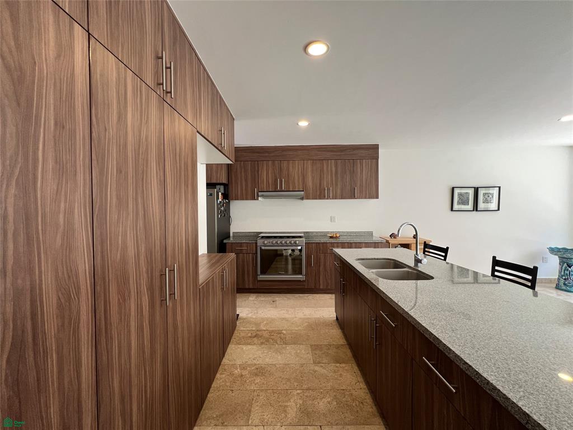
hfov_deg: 106.2
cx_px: 286
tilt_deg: -2.0
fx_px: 215
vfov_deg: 89.9
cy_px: 215
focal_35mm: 13
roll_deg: +0.5
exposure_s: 1/99
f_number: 1.8
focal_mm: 1.57
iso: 160
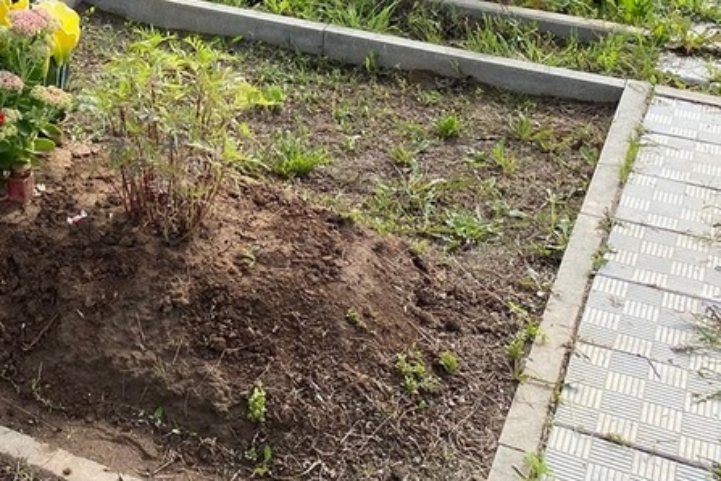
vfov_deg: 20.4
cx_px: 124
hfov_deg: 31.4
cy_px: -102
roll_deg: +1.1
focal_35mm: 62
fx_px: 1242
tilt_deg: -16.7
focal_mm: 4.25
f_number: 1.8
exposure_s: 1/1395
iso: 32
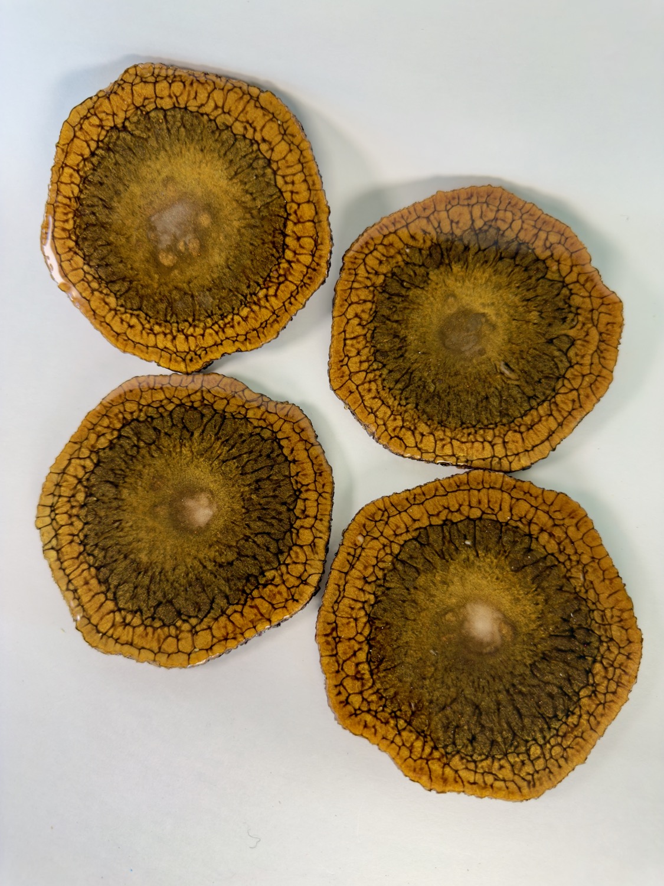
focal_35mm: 24
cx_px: 332
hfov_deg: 56.8
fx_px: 614
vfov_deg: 71.6
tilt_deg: -76.5
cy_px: 443
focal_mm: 6.76
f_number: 1.78
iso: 50
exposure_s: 1/146
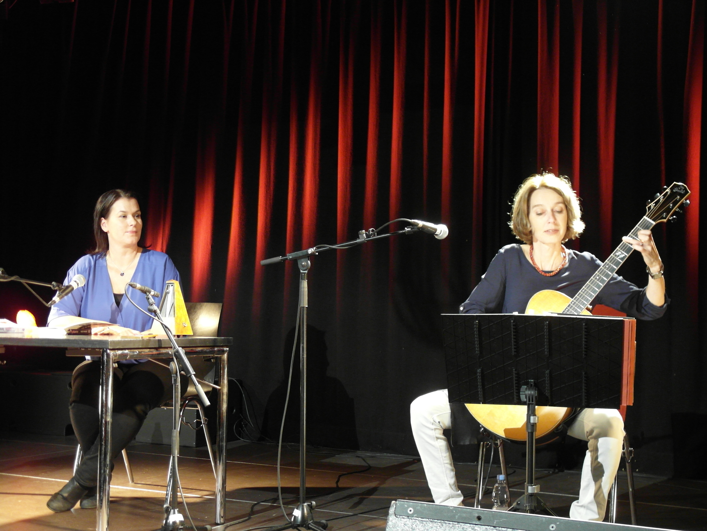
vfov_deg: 25.7
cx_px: 354
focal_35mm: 57
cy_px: 266
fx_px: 1164
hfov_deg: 33.8
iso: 400
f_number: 2.2
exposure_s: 1/20
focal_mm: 12.3
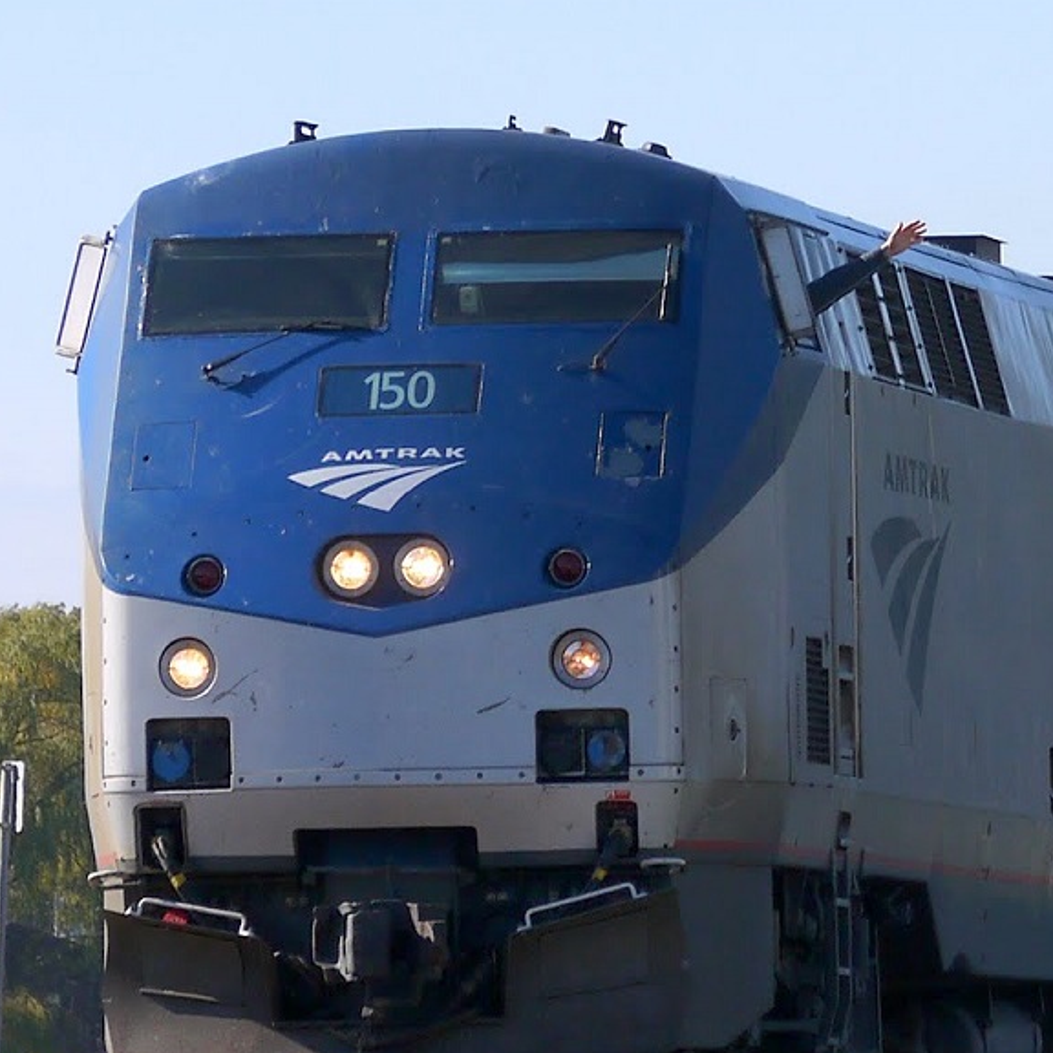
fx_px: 14764
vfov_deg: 4.1
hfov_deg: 4.1
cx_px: 943
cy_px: 777
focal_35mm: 429
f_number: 7.1
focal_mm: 91
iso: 160
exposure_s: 1/640
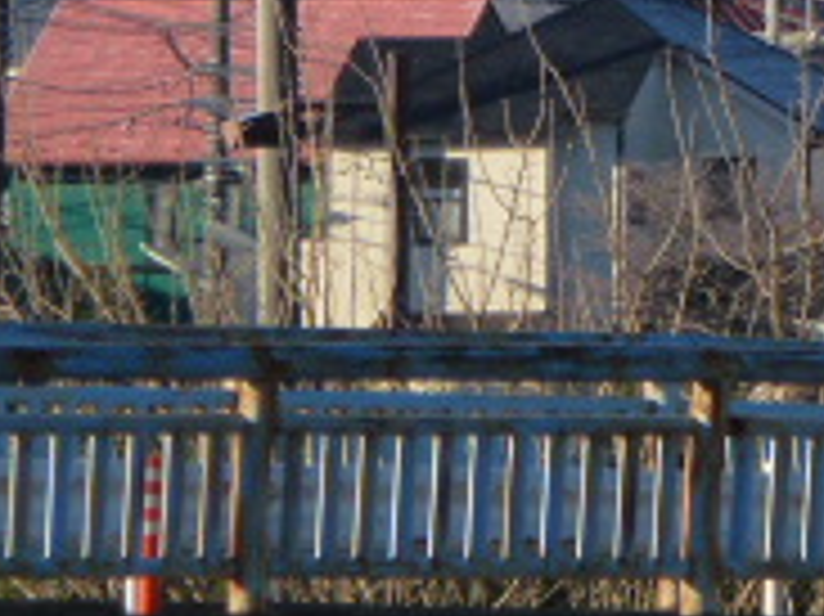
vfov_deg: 1.1
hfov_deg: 1.5
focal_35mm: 1342
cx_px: 819
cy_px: -297
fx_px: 31924
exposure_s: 1/320
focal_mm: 68.8
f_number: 5.9
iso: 160
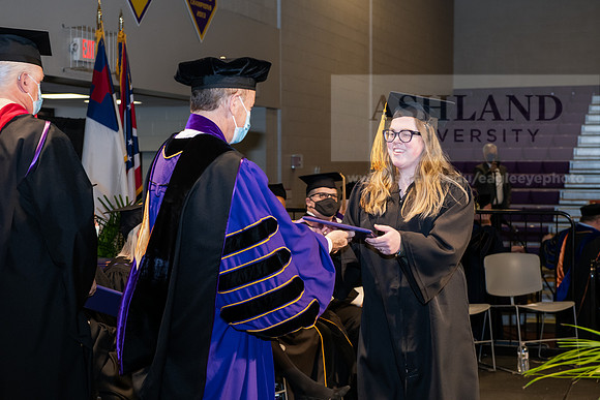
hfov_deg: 28.8
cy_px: 200
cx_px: 300
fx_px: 1167
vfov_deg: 19.5
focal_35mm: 70
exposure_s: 1/200
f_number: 6.3
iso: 1600
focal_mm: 70
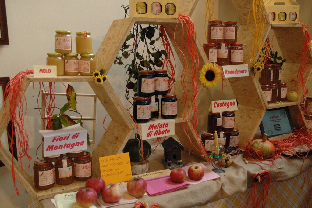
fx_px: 312
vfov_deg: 36.8
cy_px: 104
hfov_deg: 53.2
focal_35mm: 36
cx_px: 156
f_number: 5.6
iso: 1000
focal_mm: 24
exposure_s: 1/60
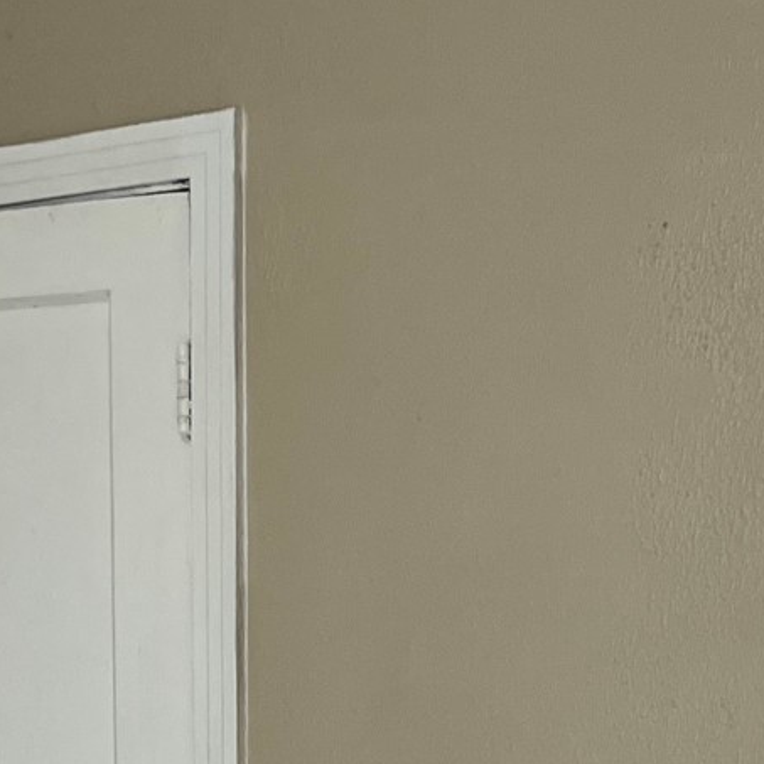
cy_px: 993
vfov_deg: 15.9
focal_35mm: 104
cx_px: 398
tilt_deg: -5.7
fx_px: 2597
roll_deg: -0.5
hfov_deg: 16.7
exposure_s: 1/60
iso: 100
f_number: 1.6
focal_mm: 5.1
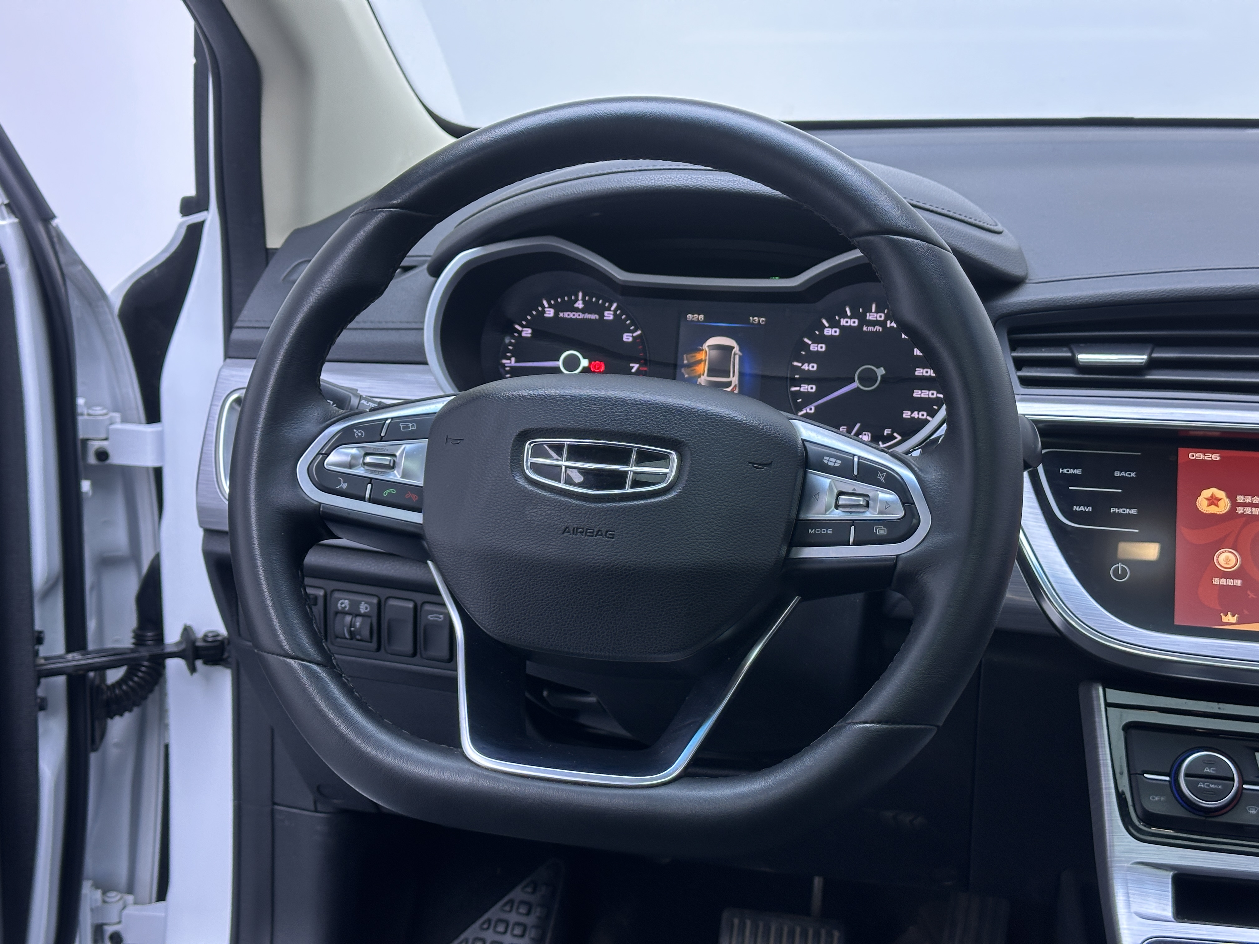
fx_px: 1746
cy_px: 472
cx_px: 630
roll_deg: +0.7
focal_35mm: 48
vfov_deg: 30.3
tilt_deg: -16.9
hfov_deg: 39.7
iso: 80
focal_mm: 6.86
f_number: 1.78
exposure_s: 1/50
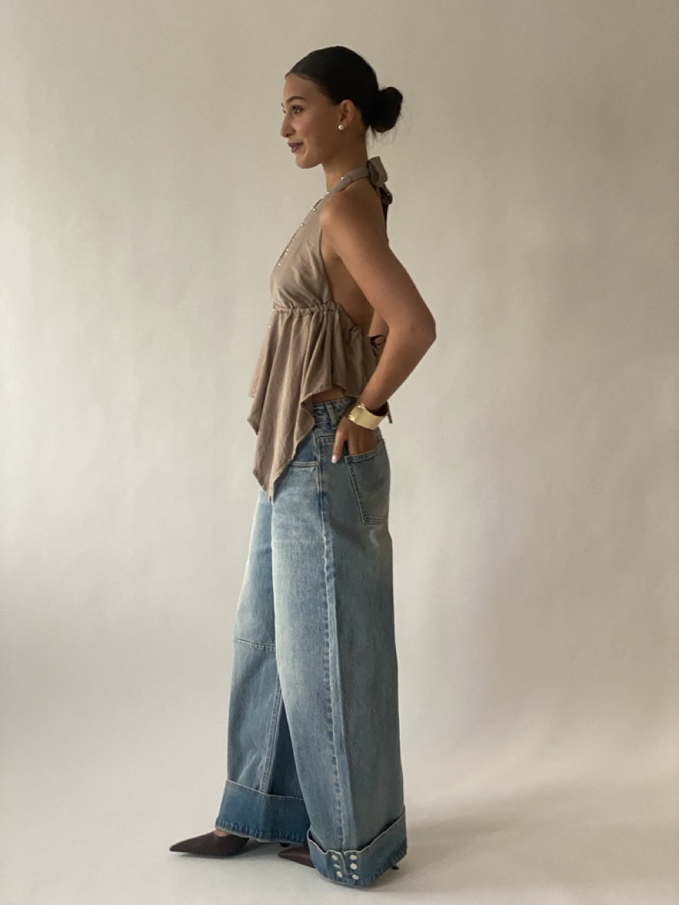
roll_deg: -1.5
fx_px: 1360
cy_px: 452
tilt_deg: -9.4
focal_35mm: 52
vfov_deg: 36.8
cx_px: 340
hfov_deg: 28.0
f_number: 2
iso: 250
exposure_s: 1/50
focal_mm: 6
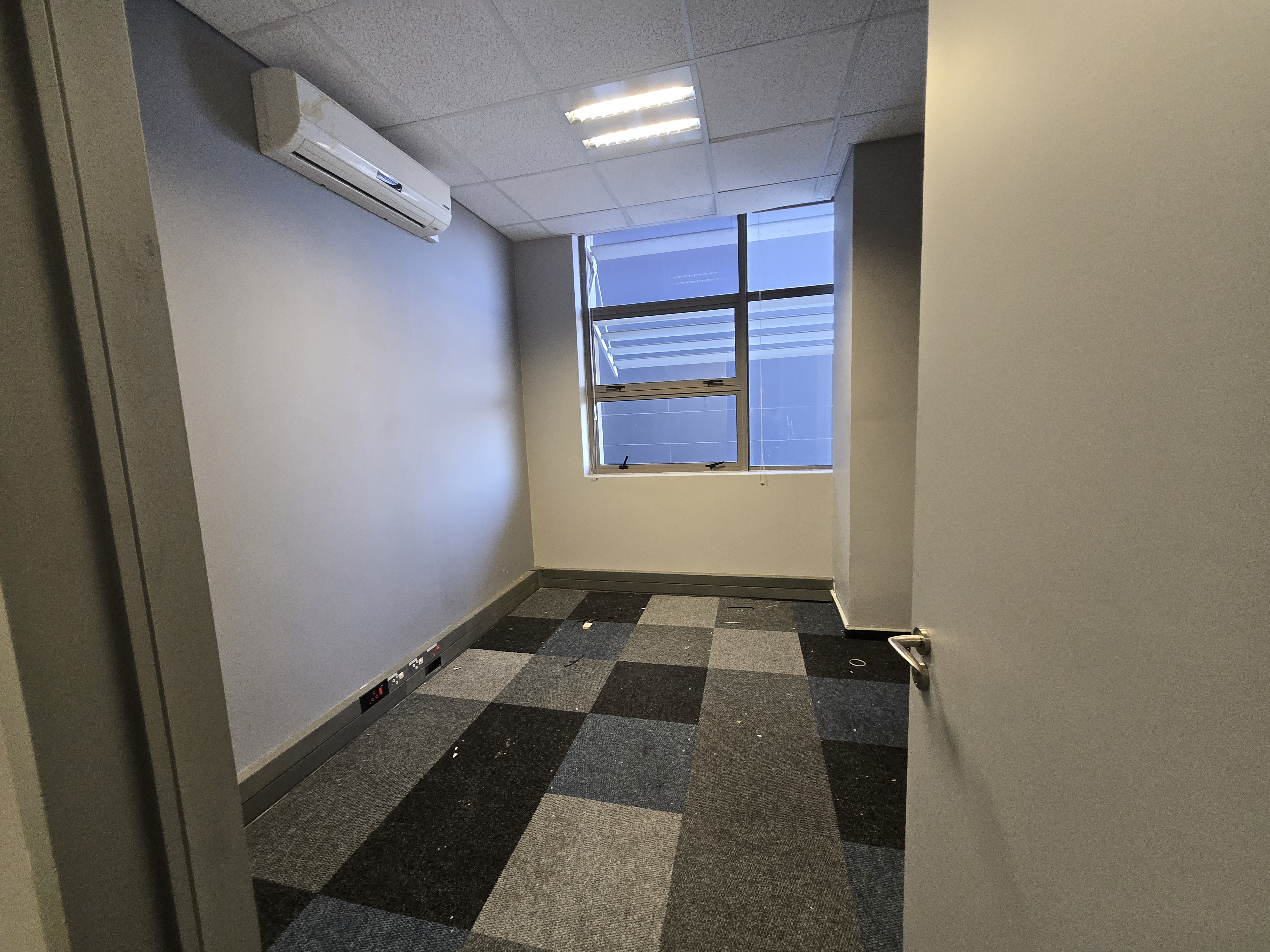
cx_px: 635
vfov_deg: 89.9
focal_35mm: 13
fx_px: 477
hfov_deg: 106.2
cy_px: 476
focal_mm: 1.7
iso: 200
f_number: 2.2
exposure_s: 1/50
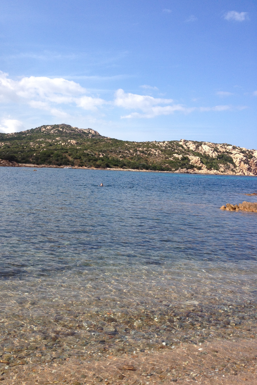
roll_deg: -1.8
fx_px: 396
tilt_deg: -5.4
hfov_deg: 35.9
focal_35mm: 37
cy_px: 192
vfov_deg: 51.9
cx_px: 111
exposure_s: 1/1534
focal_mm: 4.28
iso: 50
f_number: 2.4
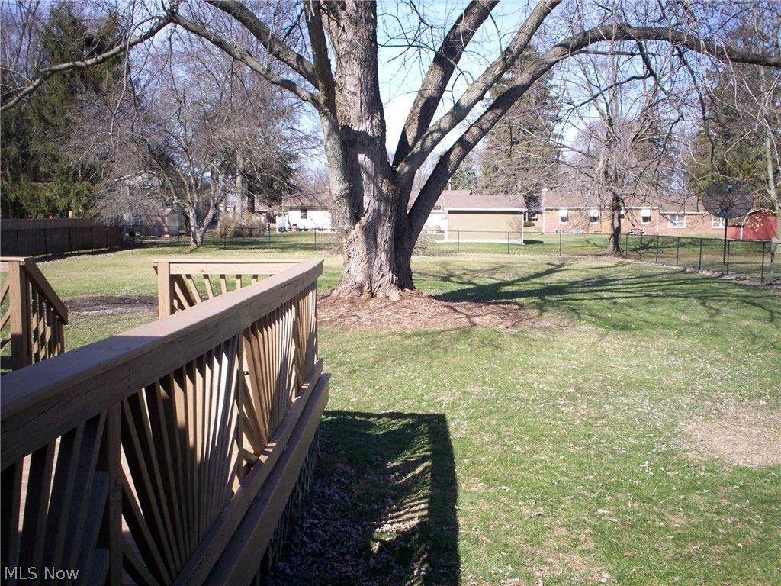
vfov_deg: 39.7
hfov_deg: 51.4
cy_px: 293
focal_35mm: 36
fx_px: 812
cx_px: 390
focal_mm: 6
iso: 100
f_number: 4.5
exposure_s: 1/294
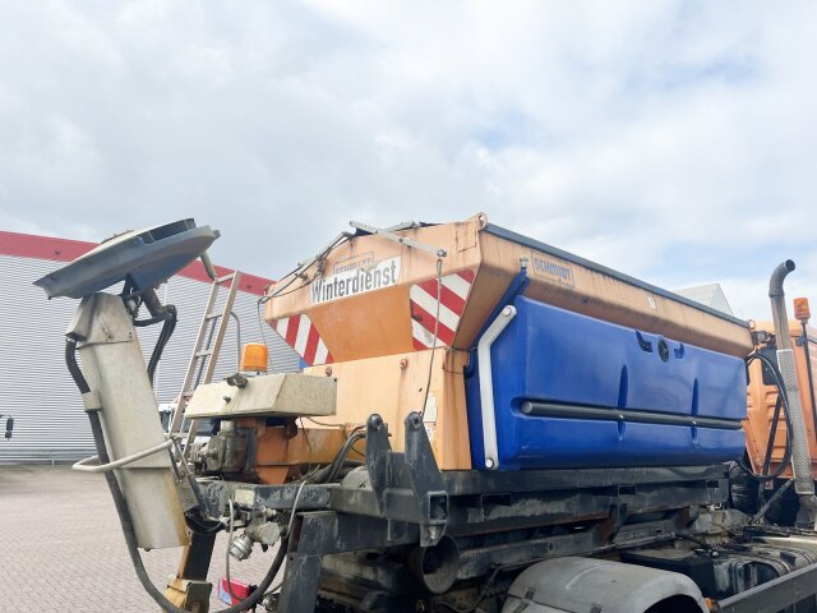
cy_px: 306
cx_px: 408
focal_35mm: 26
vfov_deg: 53.1
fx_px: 614
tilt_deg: +14.0
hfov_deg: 67.3
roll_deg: -3.7
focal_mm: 5.7
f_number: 1.5
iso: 50
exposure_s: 1/4115
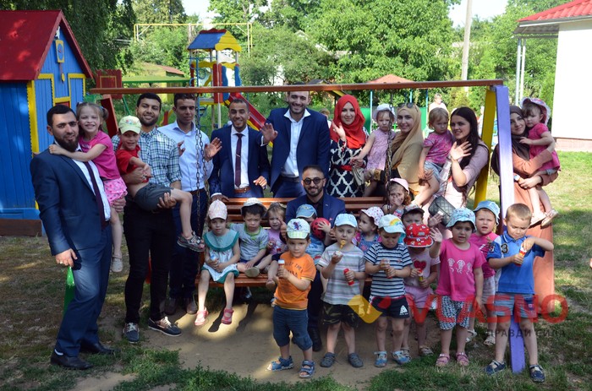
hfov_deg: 49.7
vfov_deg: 34.0
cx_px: 296
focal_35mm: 39
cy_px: 196
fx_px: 640
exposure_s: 1/200
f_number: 7.1
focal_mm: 26
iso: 200
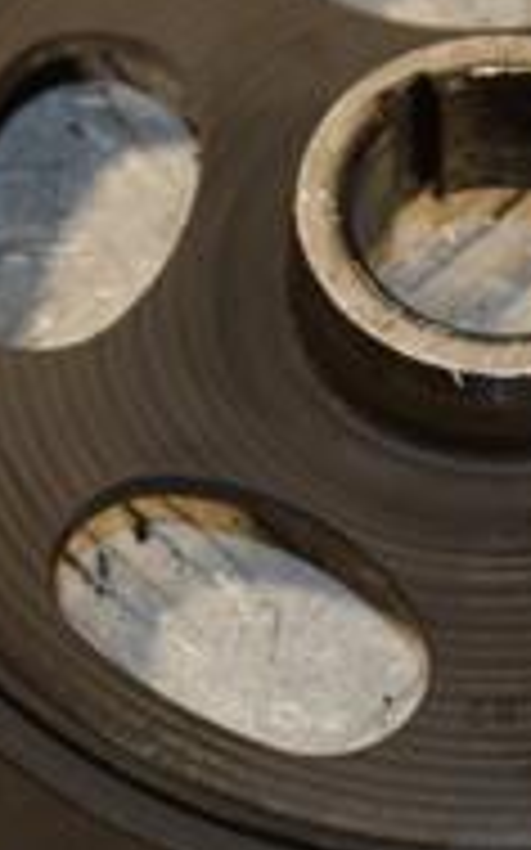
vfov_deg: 6.5
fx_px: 7438
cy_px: 297
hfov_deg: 4.1
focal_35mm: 321
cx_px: 364
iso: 800
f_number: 5.6
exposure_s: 1/200
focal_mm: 66
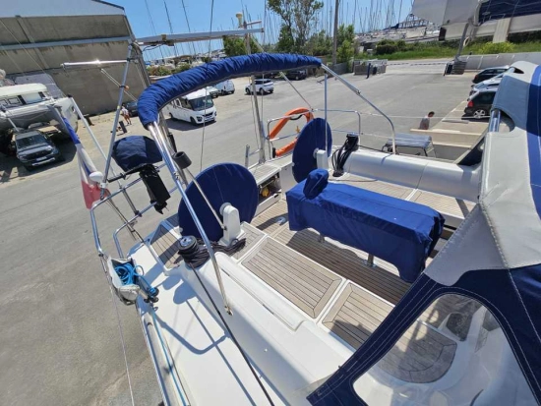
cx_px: 270
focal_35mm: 13
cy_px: 203
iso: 50
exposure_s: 1/4291
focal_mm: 2.2
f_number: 2.2
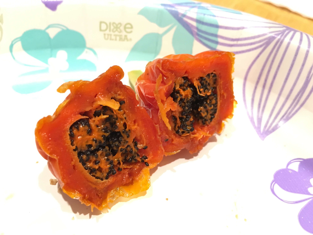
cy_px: 118
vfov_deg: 48.2
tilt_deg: -45.8
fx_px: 262
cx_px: 156
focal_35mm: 29
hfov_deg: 61.7
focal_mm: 4.15
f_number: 2.2
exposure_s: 1/4
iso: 64
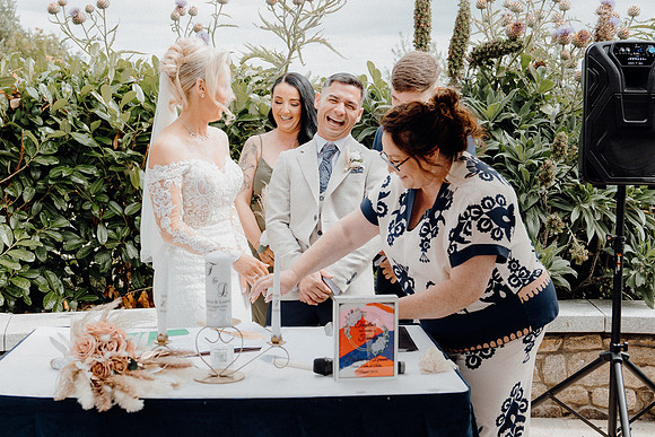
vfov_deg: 26.5
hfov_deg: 38.9
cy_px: 218
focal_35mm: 51
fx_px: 928
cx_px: 328
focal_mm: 34
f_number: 3.5
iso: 125
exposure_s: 1/400
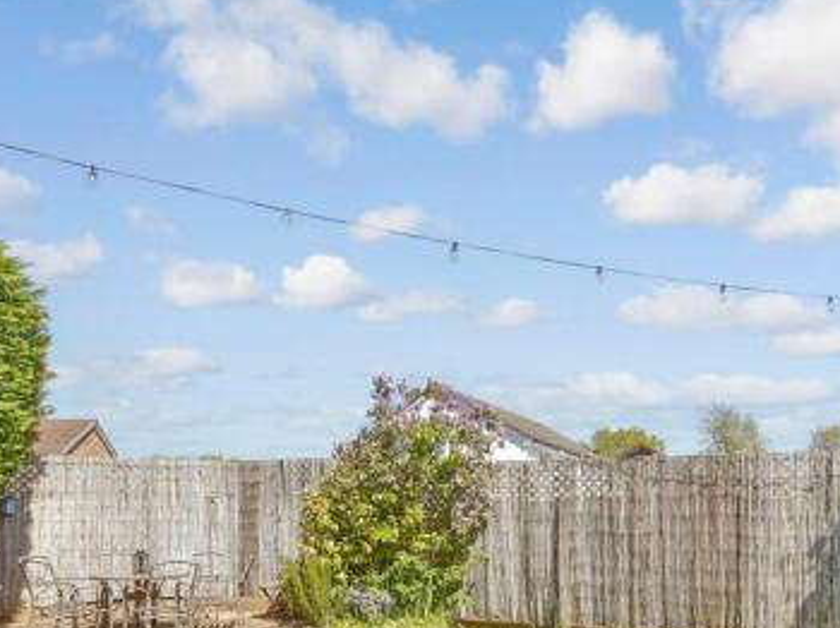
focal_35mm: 27
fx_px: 655
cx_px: 498
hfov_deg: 64.8
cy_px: 512
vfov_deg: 48.1
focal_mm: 10
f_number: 8
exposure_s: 1/320
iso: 160
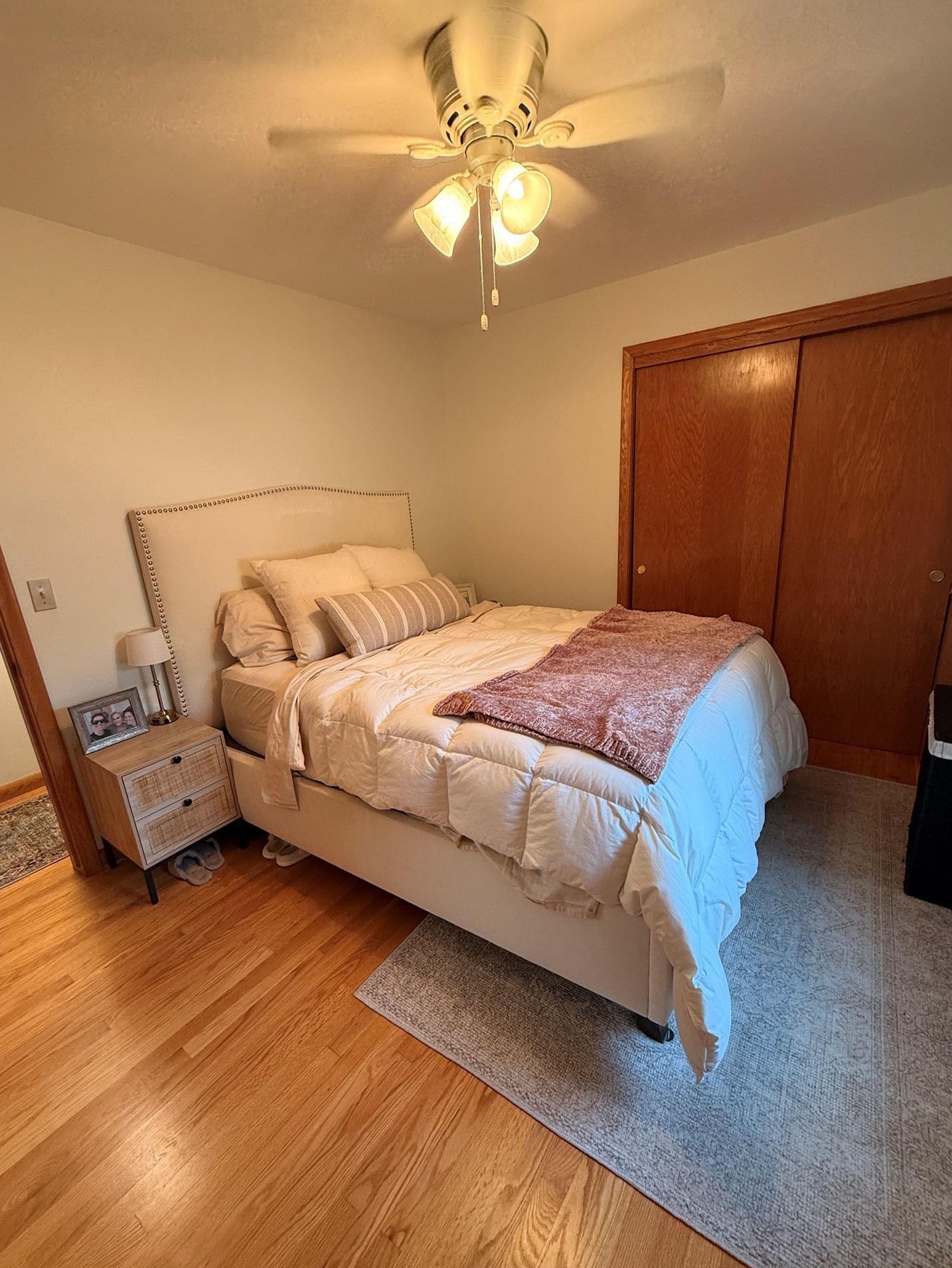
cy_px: 657
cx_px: 463
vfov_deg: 98.1
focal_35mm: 15
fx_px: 550
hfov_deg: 81.7
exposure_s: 1/60
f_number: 2.2
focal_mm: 2.22
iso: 250
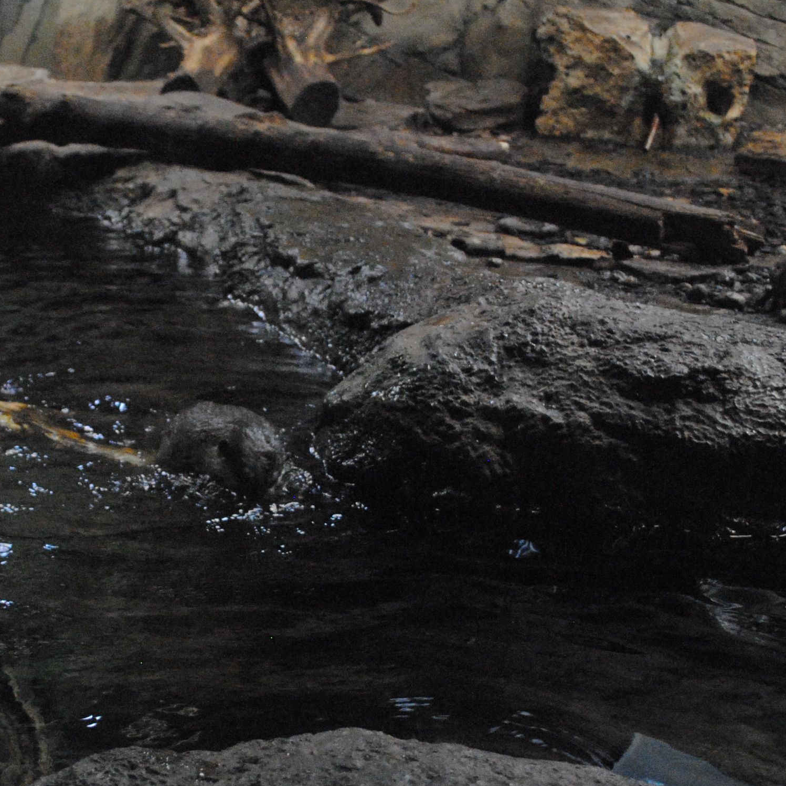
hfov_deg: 25.5
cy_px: 532
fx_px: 1695
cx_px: 131
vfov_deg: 25.9
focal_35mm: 66
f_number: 3.8
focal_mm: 20
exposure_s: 1/125
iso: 1600
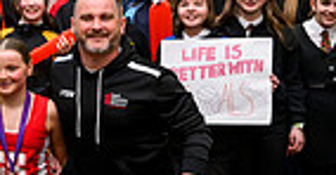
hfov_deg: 11.4
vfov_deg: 6.8
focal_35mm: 167
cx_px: -396
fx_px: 1462
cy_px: 41
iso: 4000
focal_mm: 35
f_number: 5
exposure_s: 1/640
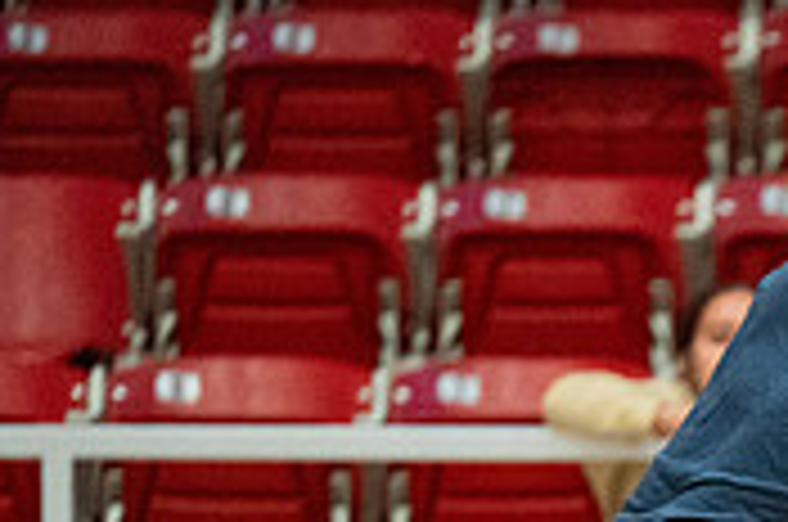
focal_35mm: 664
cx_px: 1189
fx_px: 14508
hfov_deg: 3.1
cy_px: 817
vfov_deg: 2.1
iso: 5000
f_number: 2.8
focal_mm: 200
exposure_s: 1/500
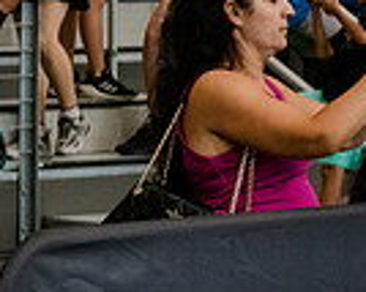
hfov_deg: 6.6
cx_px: -369
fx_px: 3085
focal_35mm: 285
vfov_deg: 5.4
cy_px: 23
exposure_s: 1/1250
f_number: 4
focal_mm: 70
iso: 6400
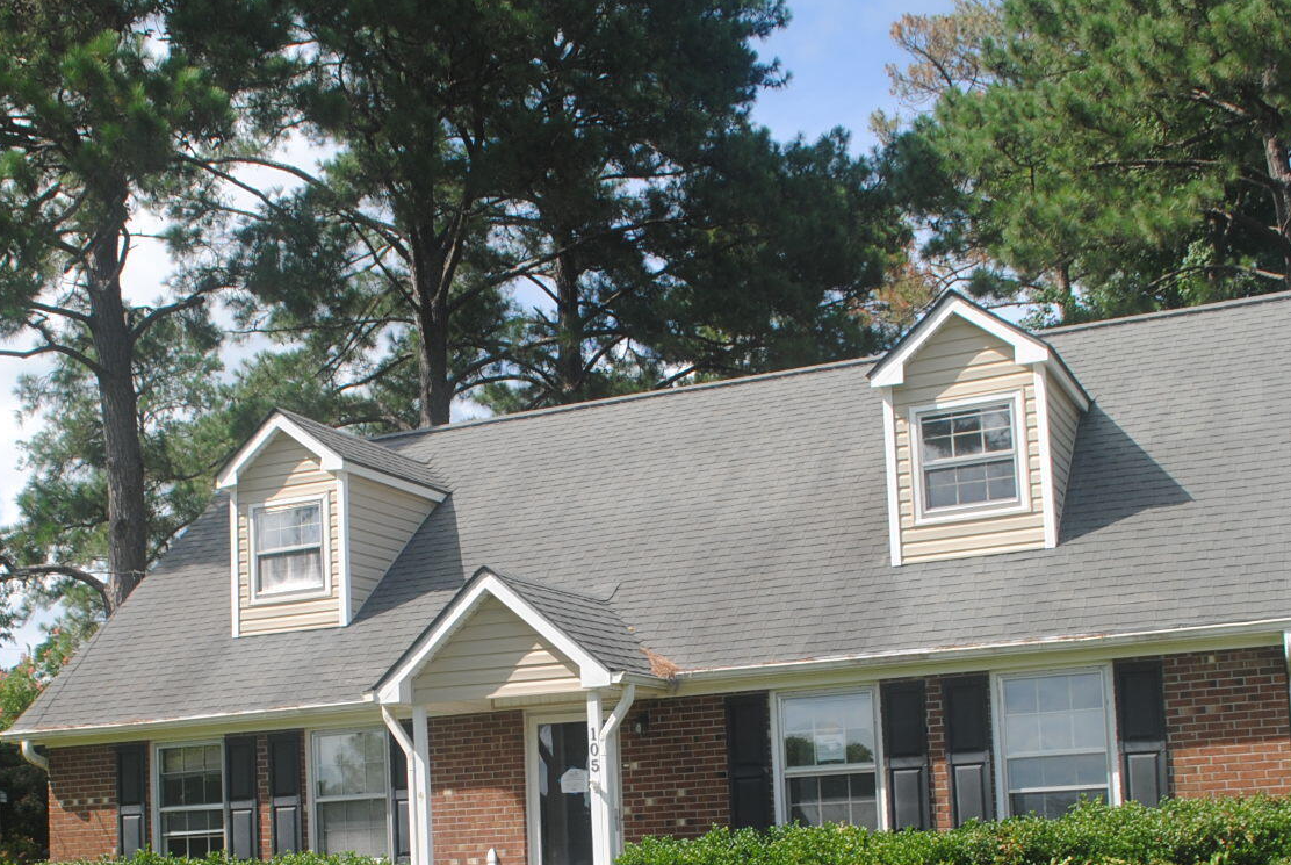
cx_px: 611
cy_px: 718
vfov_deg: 28.0
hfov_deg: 41.8
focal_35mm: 47
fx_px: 1688
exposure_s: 1/200
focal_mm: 18
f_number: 7.1
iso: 100
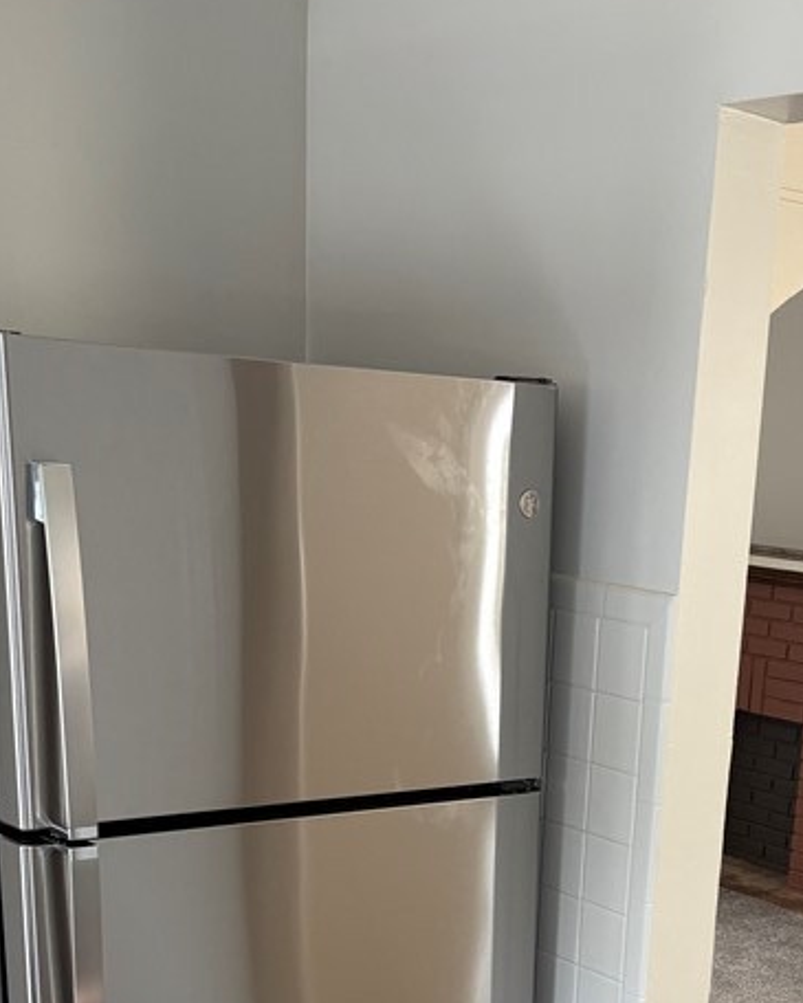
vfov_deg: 30.5
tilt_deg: -16.7
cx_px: 645
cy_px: 1023
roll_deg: -4.4
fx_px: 1693
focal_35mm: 57
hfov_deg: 26.2
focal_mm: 5.96
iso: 125
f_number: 1.6
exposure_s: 1/82
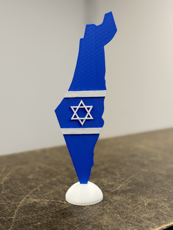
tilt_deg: -7.6
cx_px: 86
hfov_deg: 30.3
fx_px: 320
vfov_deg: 39.7
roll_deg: +0.8
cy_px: 115
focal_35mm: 48
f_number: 1.78
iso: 64
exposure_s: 1/50
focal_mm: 6.86
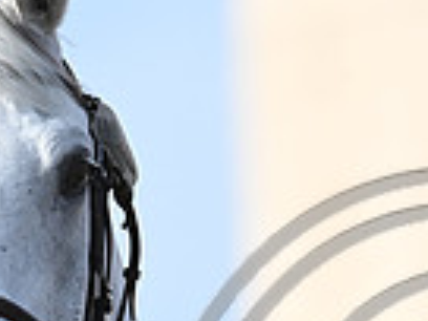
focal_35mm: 1635
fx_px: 20216
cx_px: 441
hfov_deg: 1.2
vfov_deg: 0.9
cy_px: 445
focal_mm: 400
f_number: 5
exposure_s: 1/1600
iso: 500
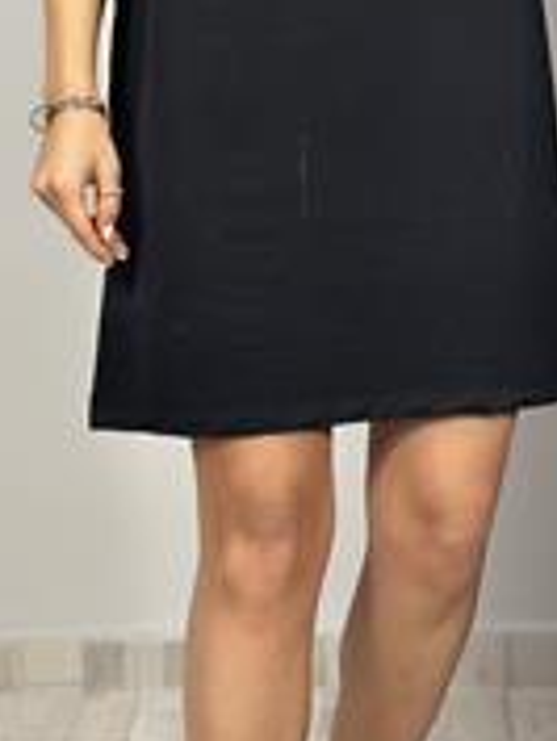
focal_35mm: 112
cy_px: -57
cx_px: 276
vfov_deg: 17.0
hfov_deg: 13.2
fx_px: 2400
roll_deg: +0.9
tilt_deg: -28.7
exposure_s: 1/100
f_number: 1.78
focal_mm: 6.86
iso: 160
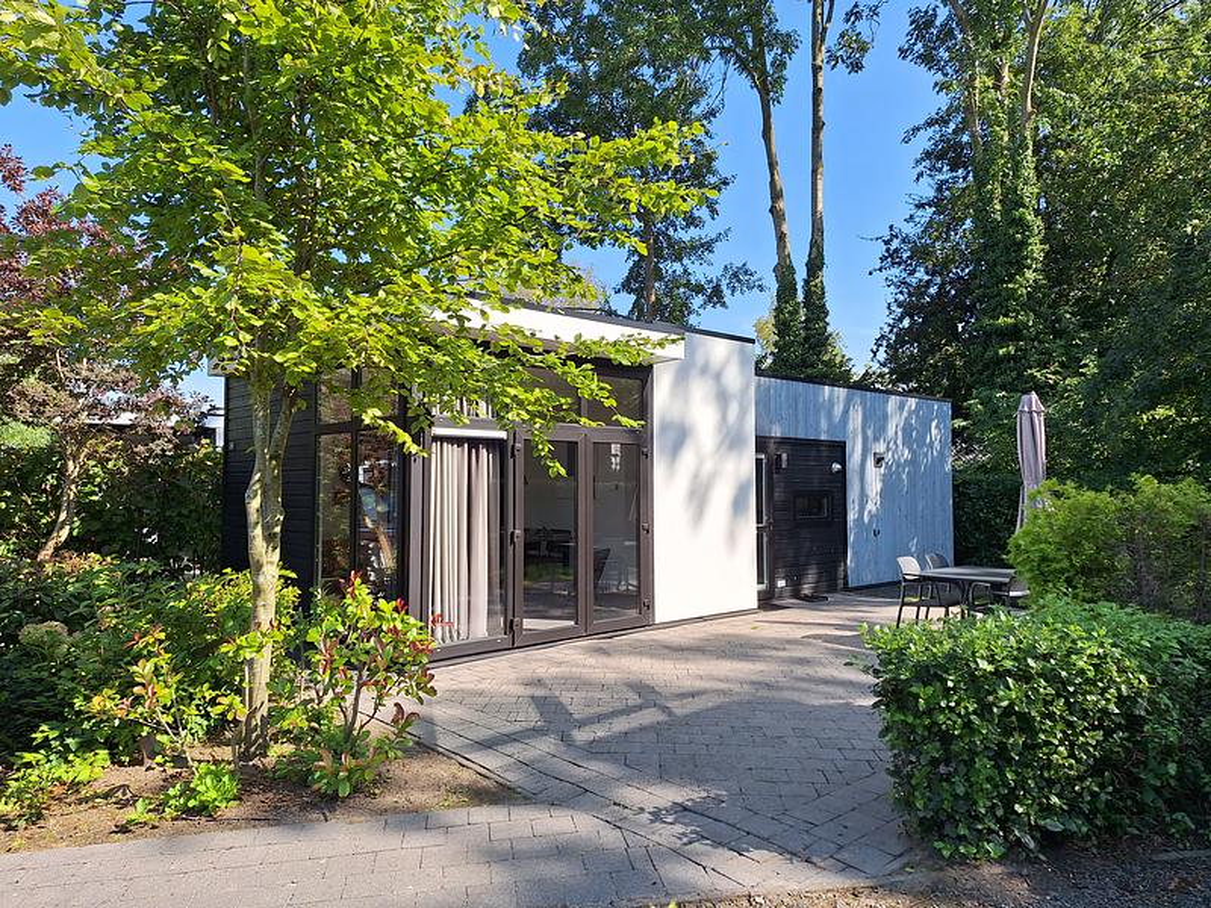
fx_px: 805
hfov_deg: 73.9
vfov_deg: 58.9
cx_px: 606
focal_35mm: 23
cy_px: 454
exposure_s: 1/1580
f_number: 1.8
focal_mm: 5.54
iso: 40
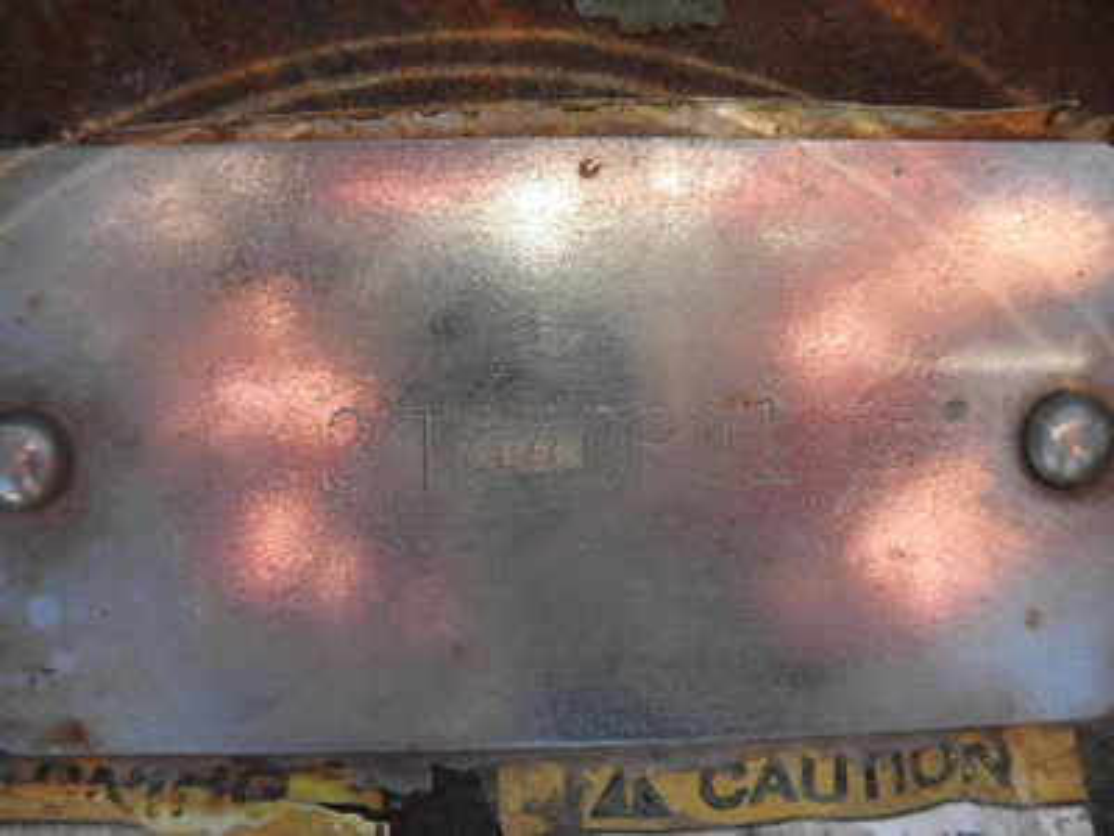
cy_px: 418
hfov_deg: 63.4
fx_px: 901
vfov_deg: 49.7
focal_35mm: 28
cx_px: 557
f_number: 3
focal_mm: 5
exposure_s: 1/160
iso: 64
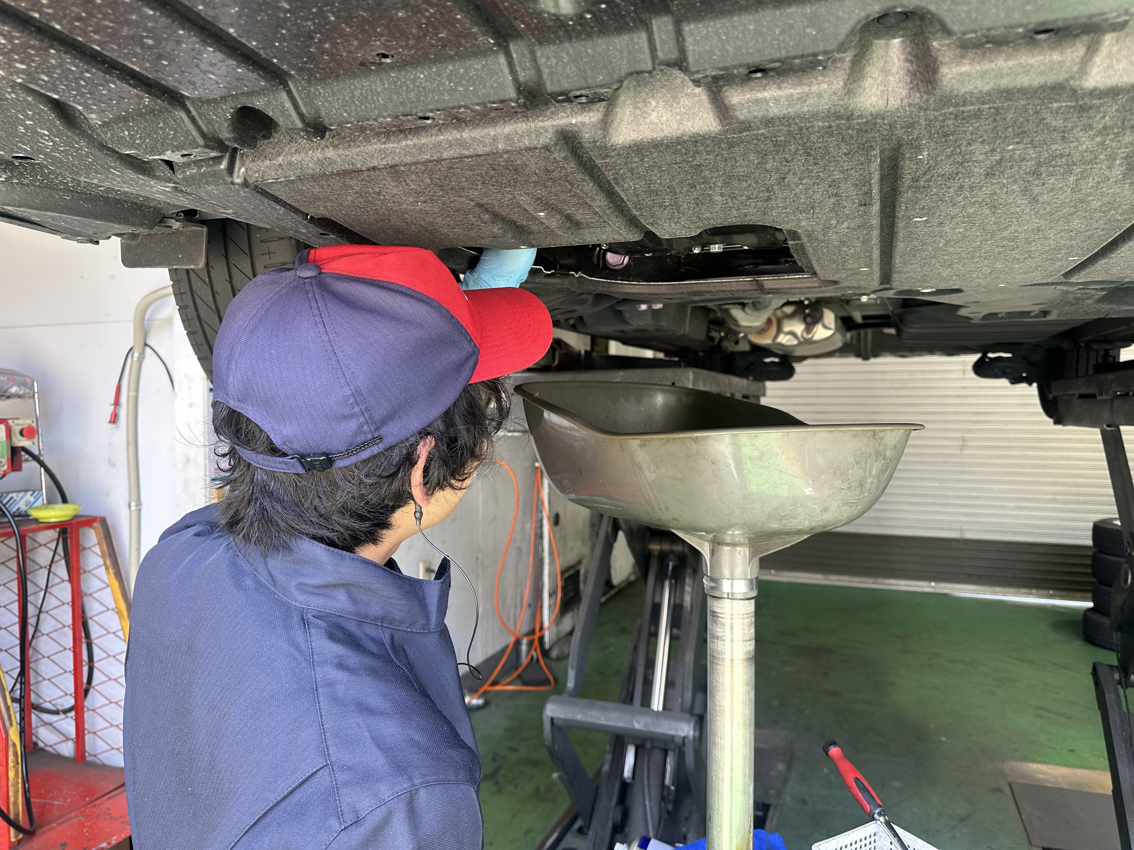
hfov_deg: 71.6
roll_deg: -0.4
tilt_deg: -1.8
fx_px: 786
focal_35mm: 24
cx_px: 567
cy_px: 425
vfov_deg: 56.8
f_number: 1.78
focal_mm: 6.86
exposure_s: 1/121
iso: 125
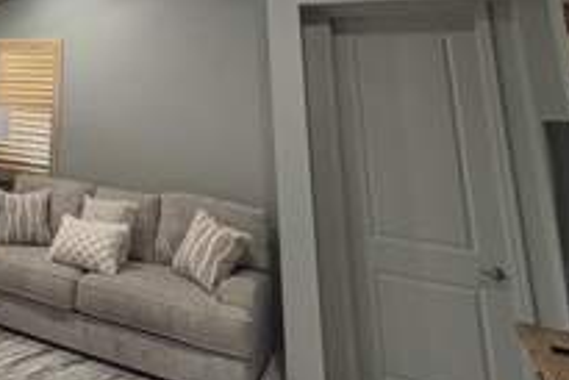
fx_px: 538
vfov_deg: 33.7
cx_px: 53
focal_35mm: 34
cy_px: -40
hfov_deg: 49.4
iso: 320
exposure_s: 1/60
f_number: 2.2
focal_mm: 2.22
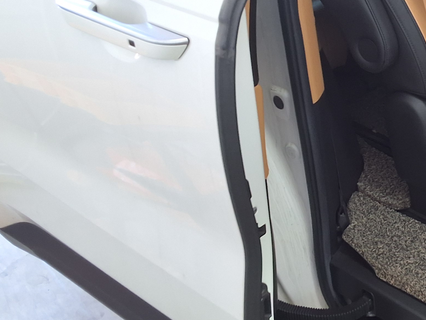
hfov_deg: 30.1
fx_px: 726
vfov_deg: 24.6
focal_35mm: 59
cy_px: 88
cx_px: 439
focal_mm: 2.91
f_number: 1.9
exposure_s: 1/60
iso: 50
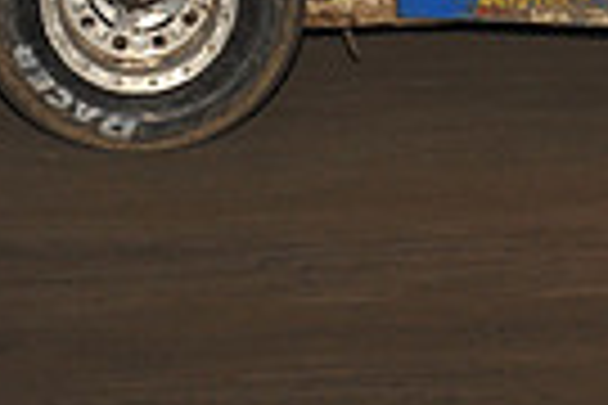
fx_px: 7599
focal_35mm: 450
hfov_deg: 4.5
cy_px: -346
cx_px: 1018
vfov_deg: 3.0
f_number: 7.1
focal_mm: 105
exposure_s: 1/320
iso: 800
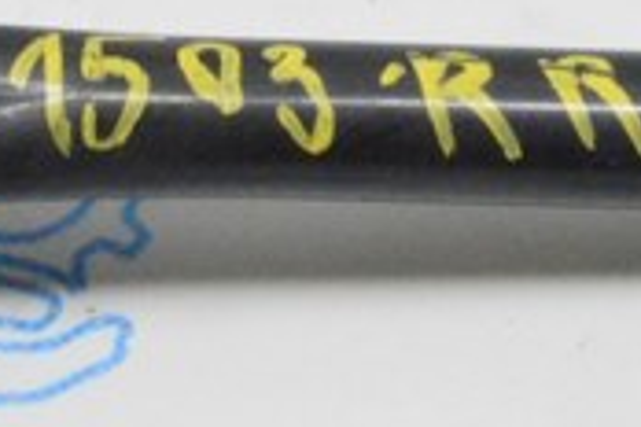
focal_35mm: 194
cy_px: -142
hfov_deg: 10.5
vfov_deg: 7.0
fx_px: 3454
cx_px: 715
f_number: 20
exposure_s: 1/15
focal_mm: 22
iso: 6400
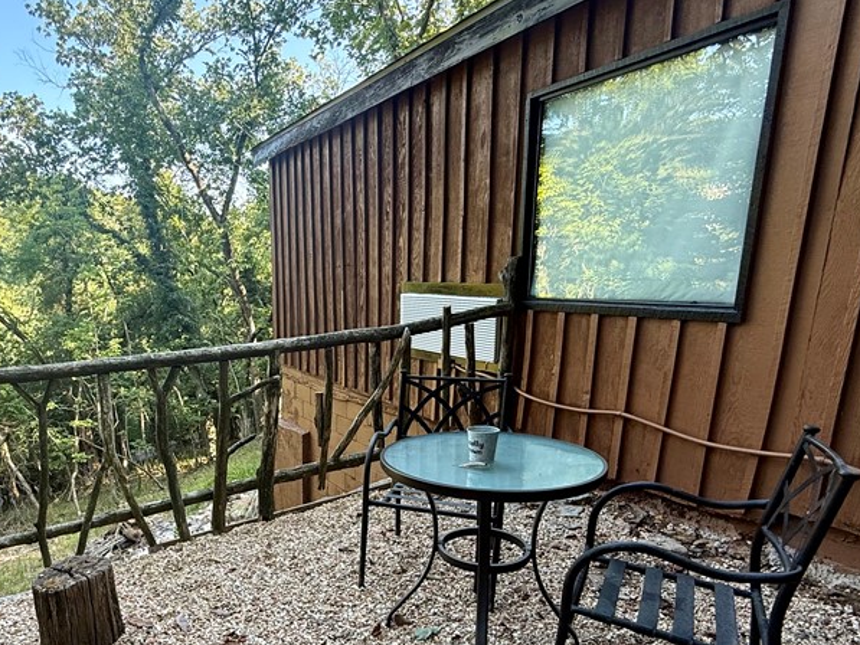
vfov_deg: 55.5
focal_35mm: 24
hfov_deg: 69.3
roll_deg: +1.2
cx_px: 278
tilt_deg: -14.6
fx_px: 596
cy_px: 435
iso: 80
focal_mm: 2.22
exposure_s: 1/99
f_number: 2.2
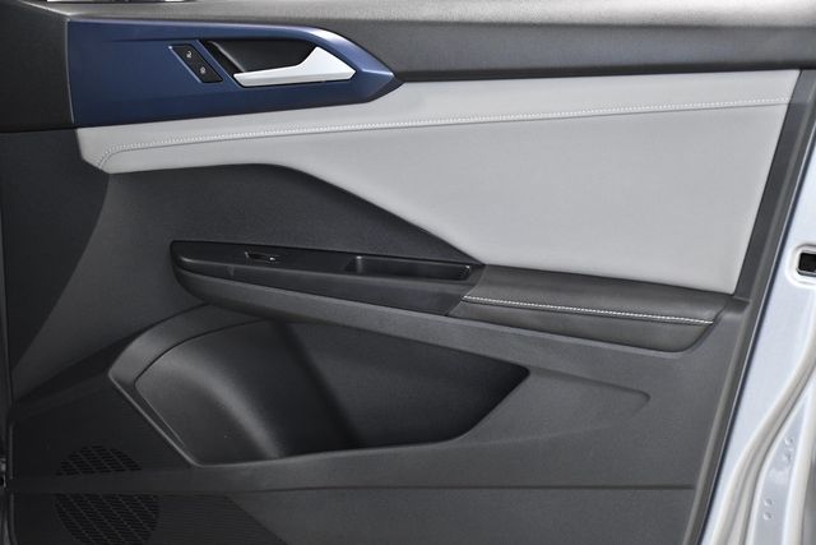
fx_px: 1700
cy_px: 272
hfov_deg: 27.0
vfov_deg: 18.2
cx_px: 408
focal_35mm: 75
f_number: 4.8
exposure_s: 1/160
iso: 2500
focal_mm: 50
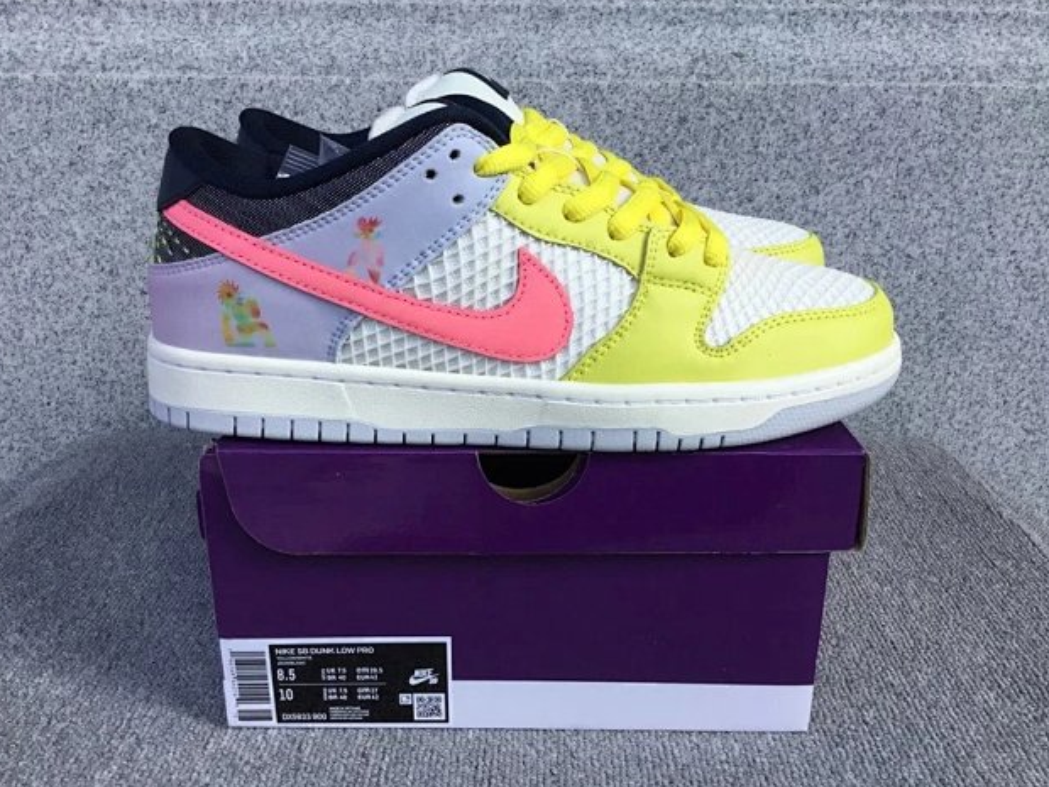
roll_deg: -0.2
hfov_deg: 56.8
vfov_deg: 44.2
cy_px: 401
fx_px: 970
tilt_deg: -19.4
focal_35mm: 32
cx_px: 523
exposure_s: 1/375
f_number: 2.4
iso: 25
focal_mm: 3.3
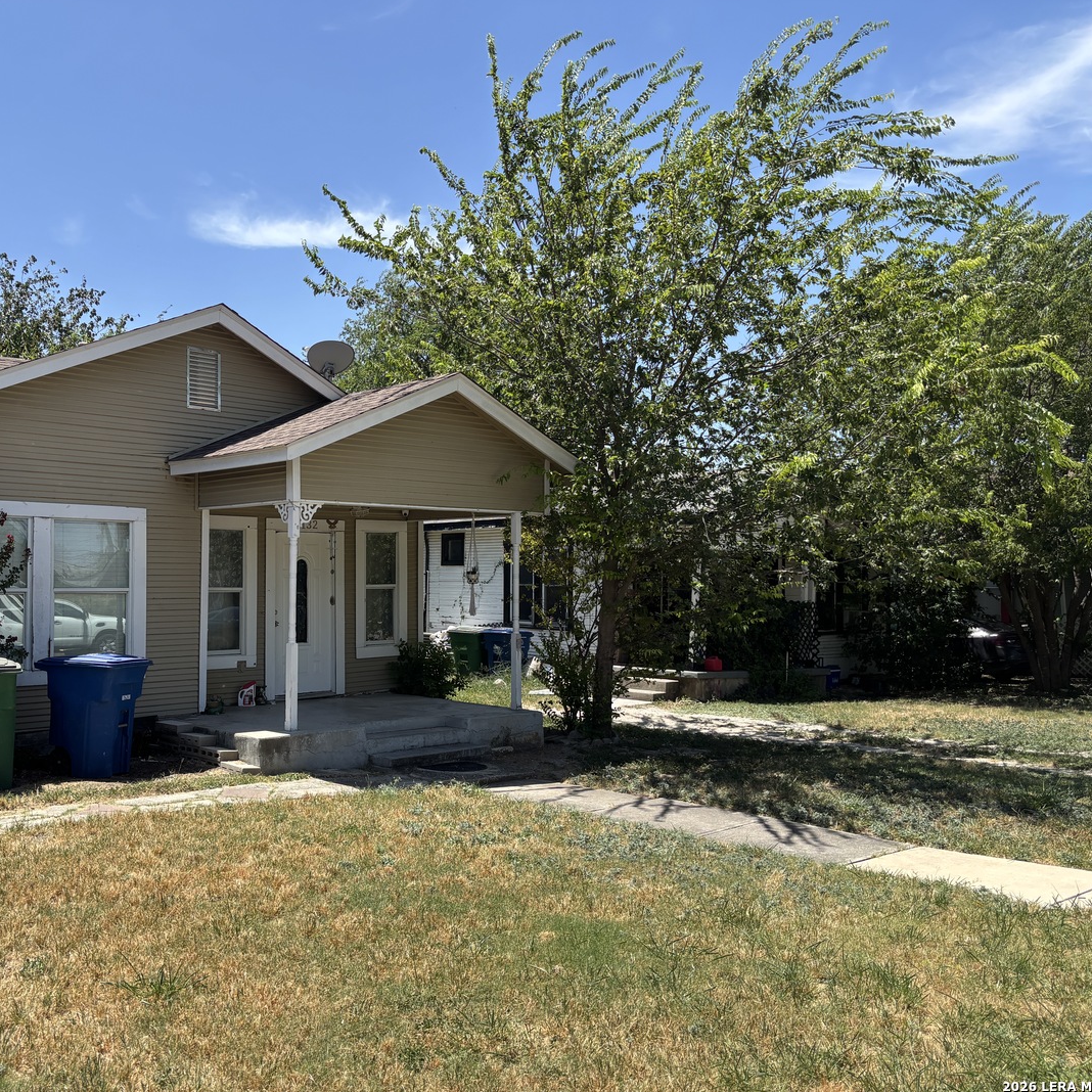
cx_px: 374
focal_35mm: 31
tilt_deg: +1.8
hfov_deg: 51.7
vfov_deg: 52.5
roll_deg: -0.2
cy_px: 543
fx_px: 1106
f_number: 1.6
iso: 50
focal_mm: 5.96
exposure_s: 1/2024
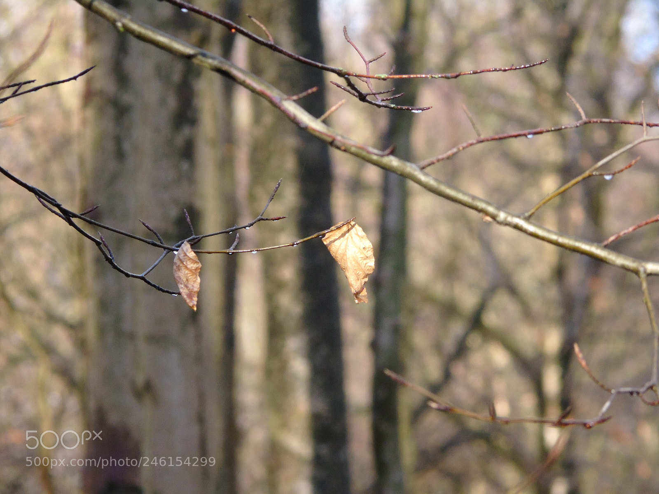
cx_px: 330
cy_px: 247
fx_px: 6911
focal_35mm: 363
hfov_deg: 5.5
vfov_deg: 4.1
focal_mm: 65
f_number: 5.3
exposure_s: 1/125
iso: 320
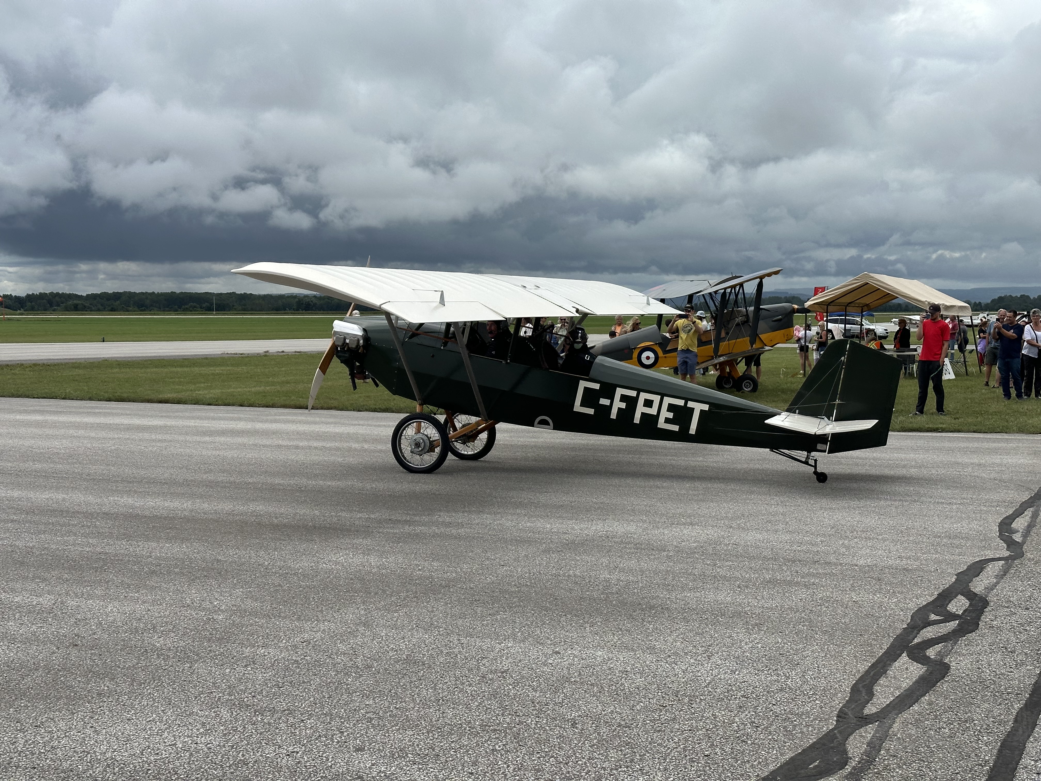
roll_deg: -0.5
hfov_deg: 39.7
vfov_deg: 30.3
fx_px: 1443
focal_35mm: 48
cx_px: 520
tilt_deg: -6.7
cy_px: 390
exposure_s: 1/5882
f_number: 1.78
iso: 64
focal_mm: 6.86
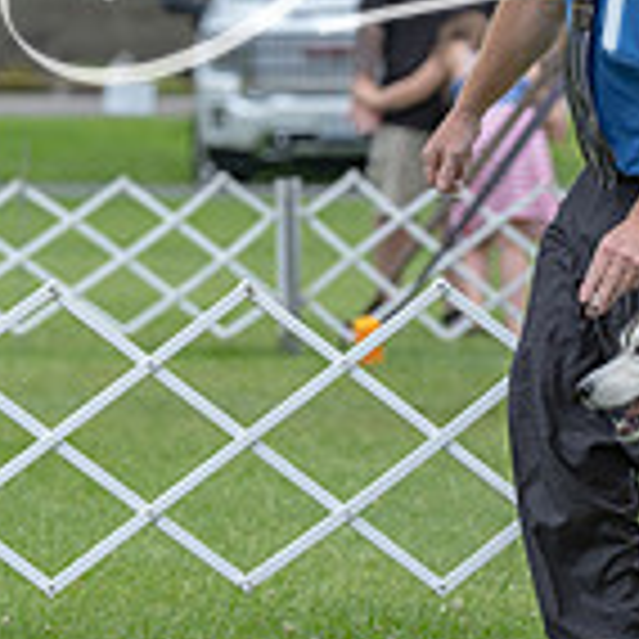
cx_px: 652
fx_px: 10860
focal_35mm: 520
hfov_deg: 3.4
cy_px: 164
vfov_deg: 3.4
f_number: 4.5
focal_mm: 150
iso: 400
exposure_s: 1/1000
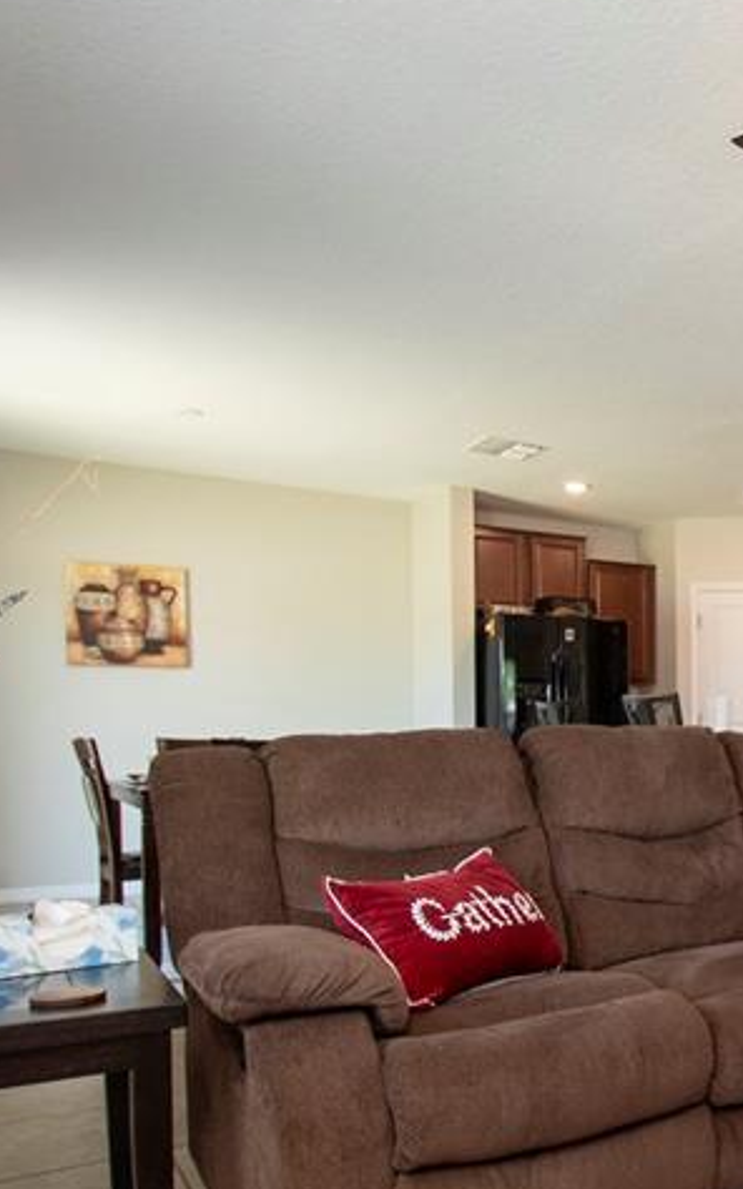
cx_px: 863
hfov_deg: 32.5
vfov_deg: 57.5
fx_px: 1070
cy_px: 737
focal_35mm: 33
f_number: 6.3
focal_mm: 10
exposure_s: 1/80
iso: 640
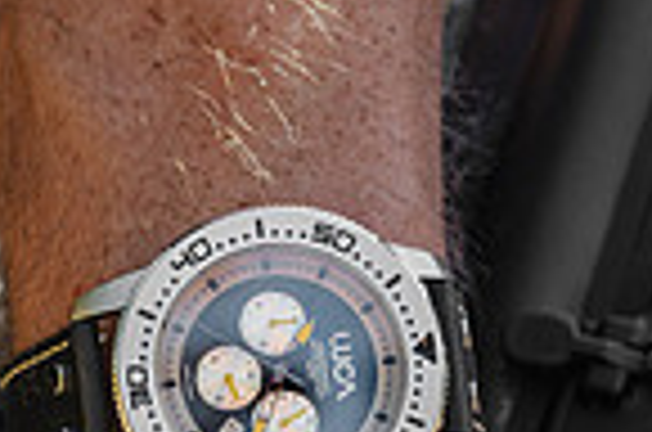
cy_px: 462
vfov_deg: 9.9
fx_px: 2458
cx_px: -37
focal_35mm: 136
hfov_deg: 14.8
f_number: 4
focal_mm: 26
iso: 125
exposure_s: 1/640
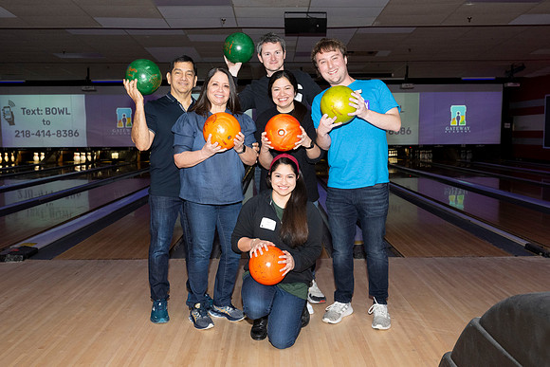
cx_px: 275
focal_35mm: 34
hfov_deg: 55.6
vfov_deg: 38.8
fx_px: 521
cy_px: 175
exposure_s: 1/100
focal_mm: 32
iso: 2000
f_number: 5.6
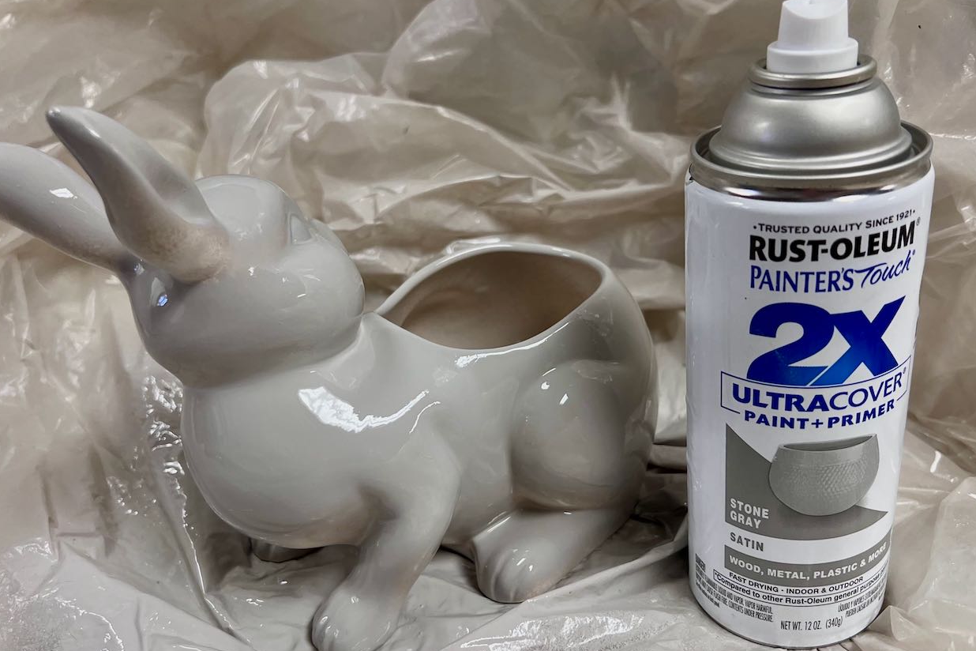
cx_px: 500
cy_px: 357
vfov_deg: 46.3
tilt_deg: -30.1
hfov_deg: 65.5
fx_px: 759
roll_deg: -3.9
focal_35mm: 28
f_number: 1.5
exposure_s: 1/120
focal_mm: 5.7
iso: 100
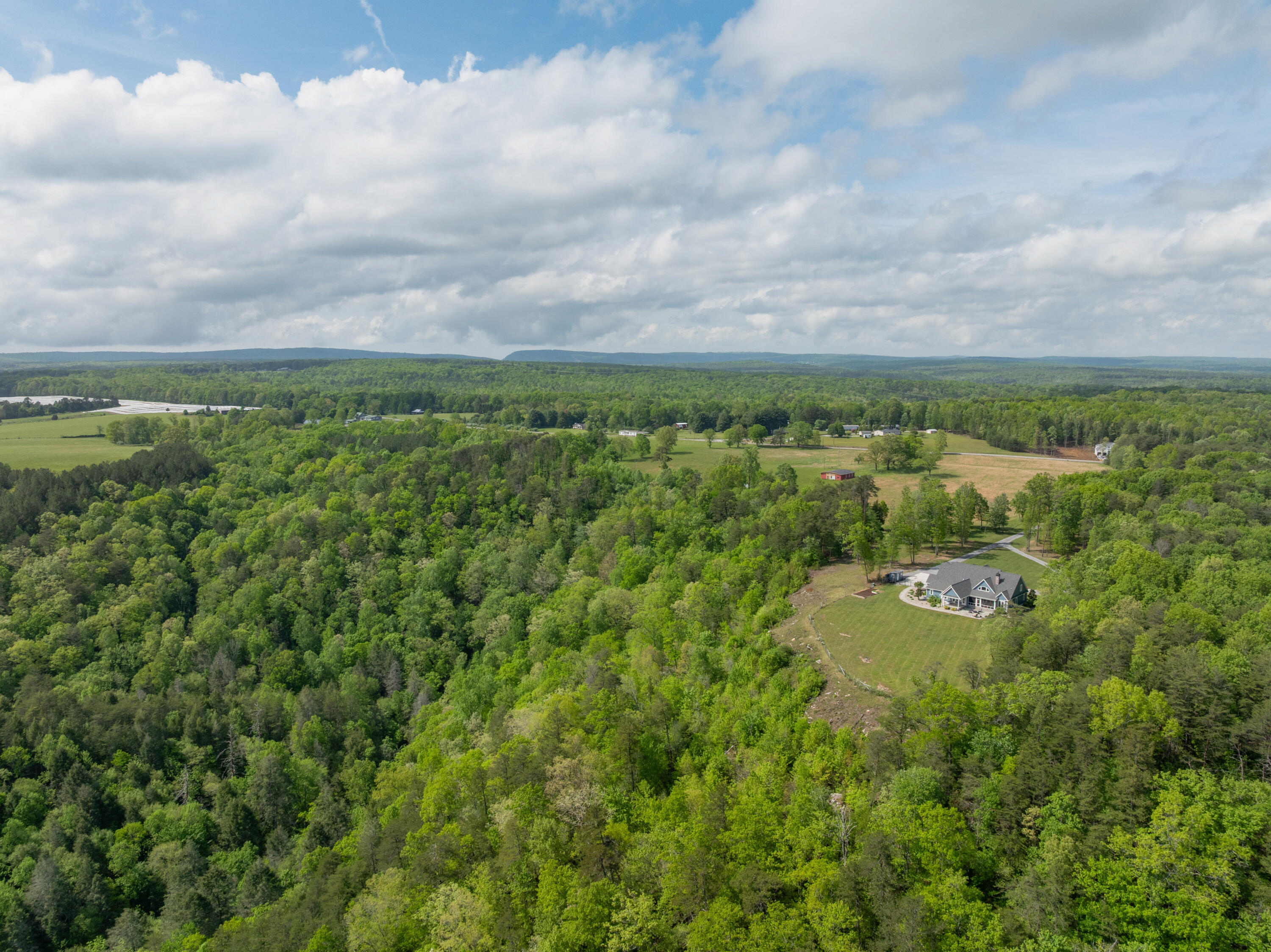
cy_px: 476
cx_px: 636
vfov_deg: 56.8
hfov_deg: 71.6
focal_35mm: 24
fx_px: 881
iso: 100
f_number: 7.1
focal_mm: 12.29
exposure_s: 1/320
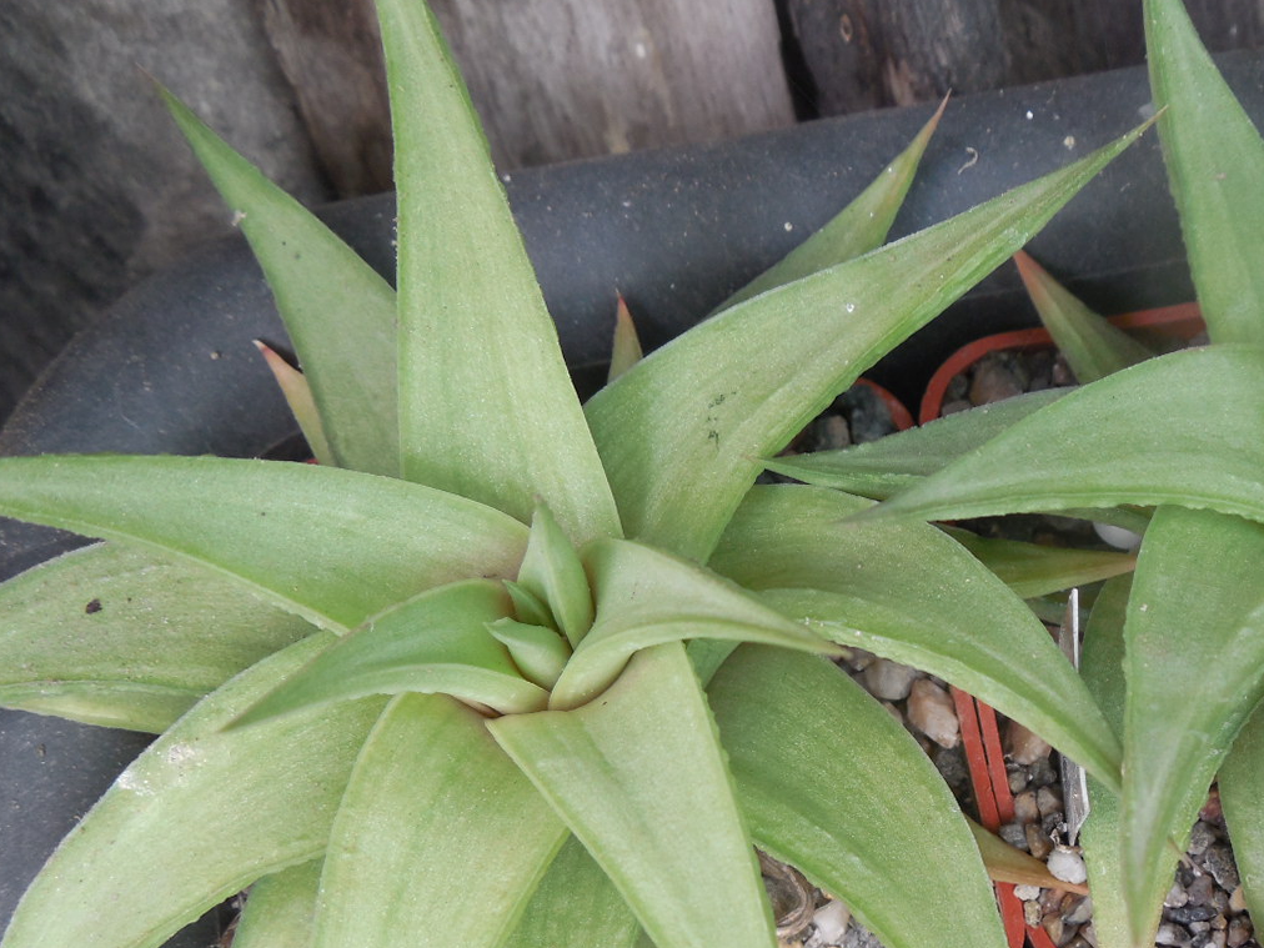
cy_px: 672
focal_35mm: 49
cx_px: 947
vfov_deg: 29.4
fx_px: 1789
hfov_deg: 37.9
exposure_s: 1/50
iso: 125
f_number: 3.6
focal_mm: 5.6
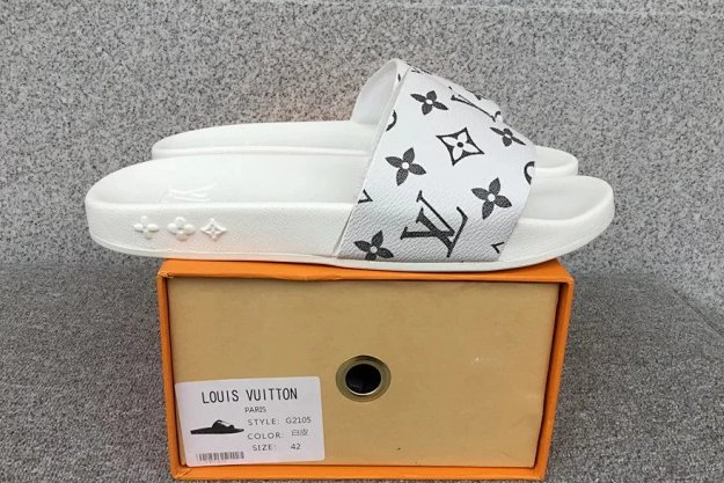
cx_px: 361
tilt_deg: -19.7
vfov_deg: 40.0
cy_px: 243
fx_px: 664
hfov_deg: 57.2
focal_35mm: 33
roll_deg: -1.5
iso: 25
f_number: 2.4
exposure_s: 1/197
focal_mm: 3.3
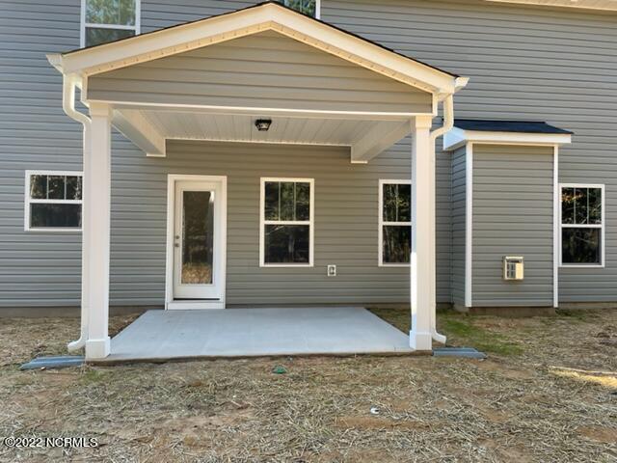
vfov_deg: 53.1
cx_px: 308
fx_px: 463
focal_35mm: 26
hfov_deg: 67.3
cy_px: 232
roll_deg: +0.1
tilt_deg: +0.9
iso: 32
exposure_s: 1/415
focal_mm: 4.2
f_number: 1.6
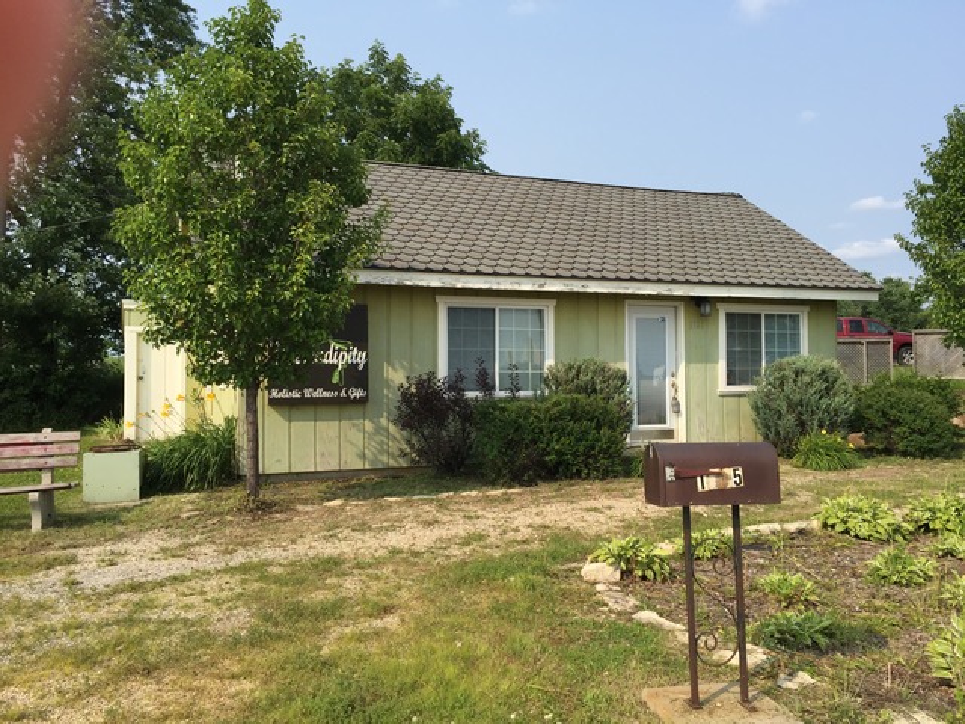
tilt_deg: +2.1
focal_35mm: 29
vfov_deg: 48.2
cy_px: 362
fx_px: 808
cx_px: 482
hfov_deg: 61.7
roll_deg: -1.1
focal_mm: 4.15
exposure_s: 1/1883
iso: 32
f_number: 2.2
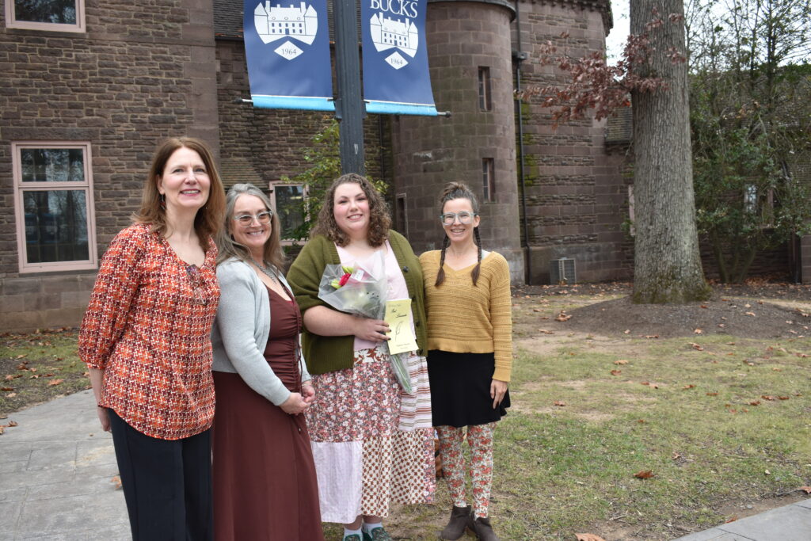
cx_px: 406
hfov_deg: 53.1
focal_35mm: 36
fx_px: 811
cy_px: 270
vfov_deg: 36.9
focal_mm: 24
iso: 400
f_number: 5.6
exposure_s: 1/125
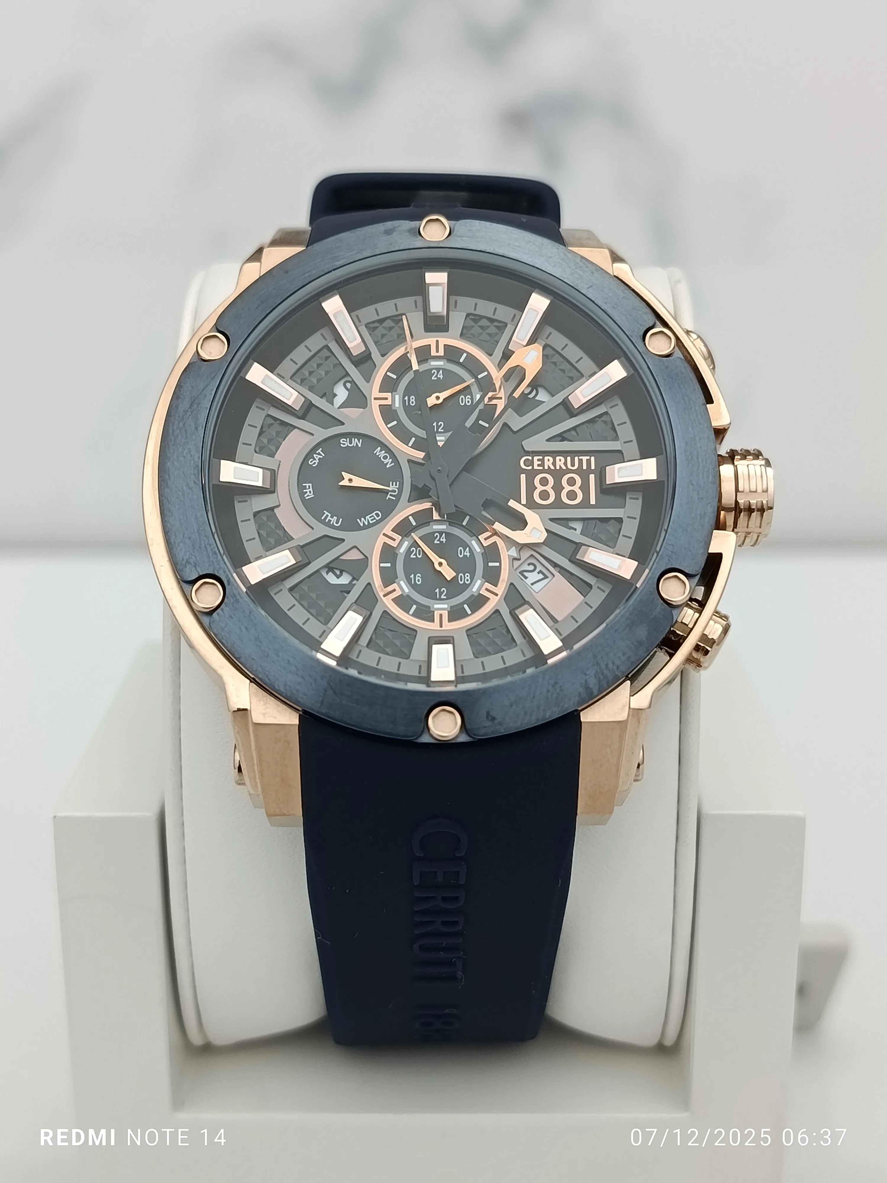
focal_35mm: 48
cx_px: 444
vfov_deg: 39.7
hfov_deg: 30.3
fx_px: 1640
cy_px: 592
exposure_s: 1/100
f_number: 1.7
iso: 332
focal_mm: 5.24
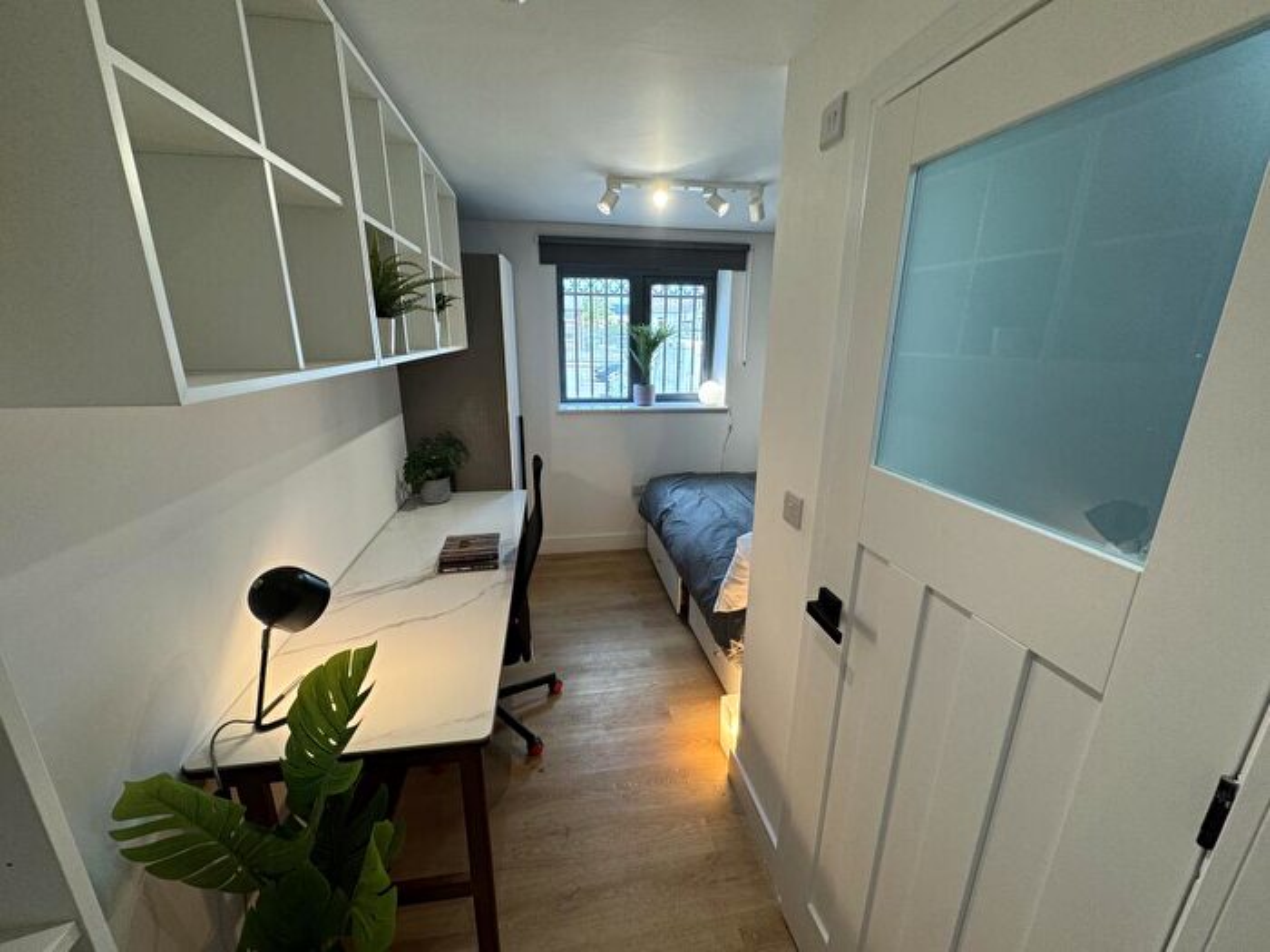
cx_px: 635
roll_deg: -0.8
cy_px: 476
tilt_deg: -15.1
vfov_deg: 85.7
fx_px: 514
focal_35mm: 14
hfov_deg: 102.1
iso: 100
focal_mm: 2.22
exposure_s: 1/100
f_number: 2.2
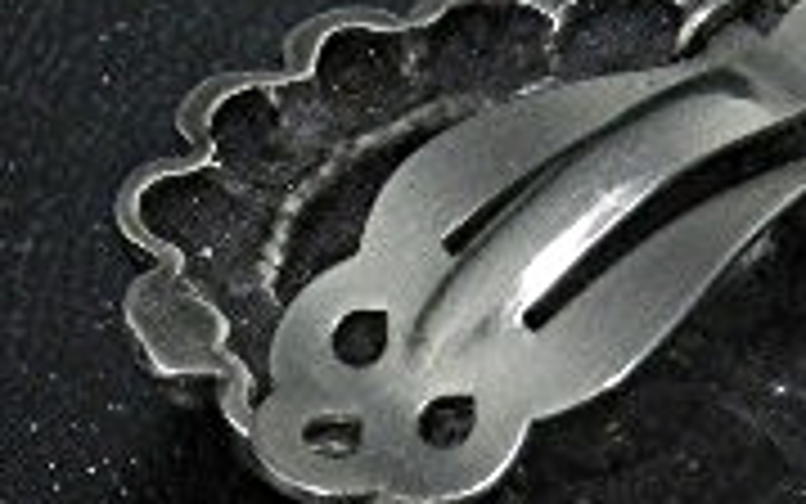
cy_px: 230
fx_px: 4922
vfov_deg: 5.9
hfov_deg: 9.3
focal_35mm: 224
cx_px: 27
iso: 800
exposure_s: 1/30
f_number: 8
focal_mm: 10.6
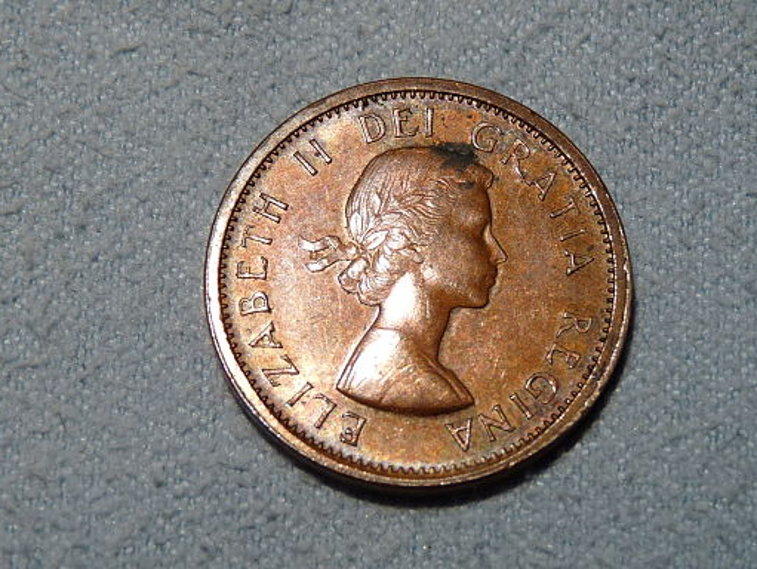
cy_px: 282
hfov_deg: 12.8
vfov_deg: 9.6
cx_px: 394
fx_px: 3370
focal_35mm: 154
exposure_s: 1/40
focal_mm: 14.4
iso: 100
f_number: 3.4
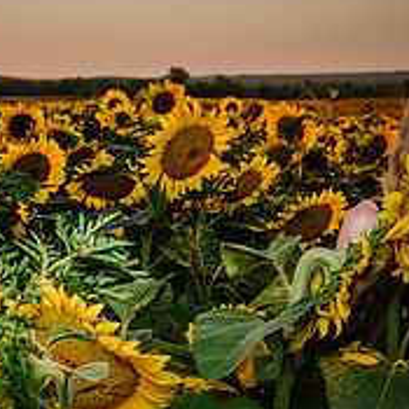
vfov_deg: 17.0
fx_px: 1350
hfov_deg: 17.2
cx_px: 157
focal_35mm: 101
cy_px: 345
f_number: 7.1
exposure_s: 1/125
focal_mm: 42.5
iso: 50
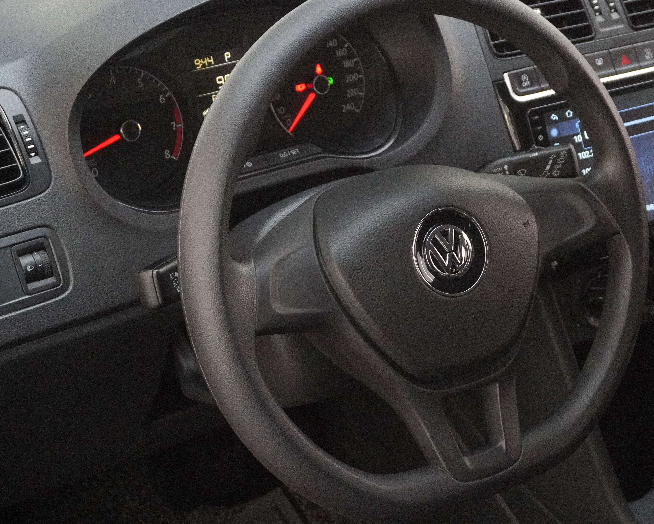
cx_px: 445
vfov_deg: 19.9
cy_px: 238
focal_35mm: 77
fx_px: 1490
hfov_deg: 24.6
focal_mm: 36
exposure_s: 1/80
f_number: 6.3
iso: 6400
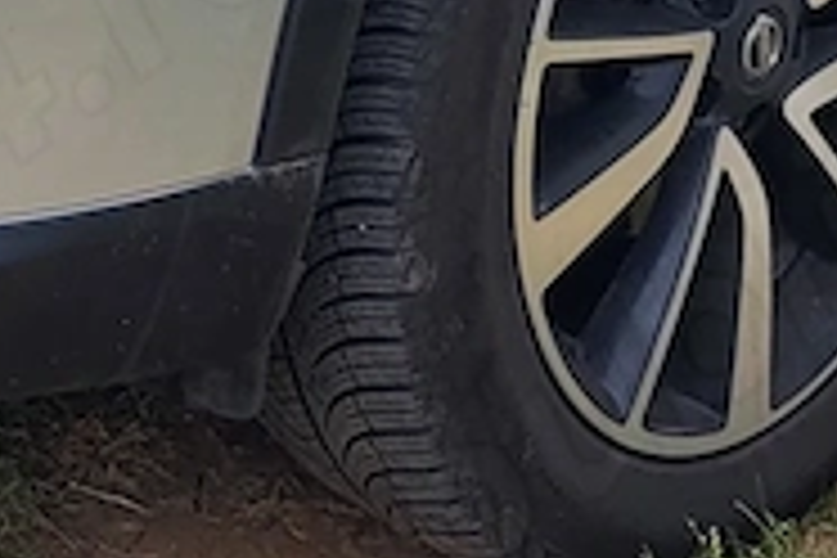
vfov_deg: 8.5
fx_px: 3371
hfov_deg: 14.1
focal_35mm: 145
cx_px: 342
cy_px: -842
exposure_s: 1/2456
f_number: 1.8
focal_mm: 5.4
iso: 40
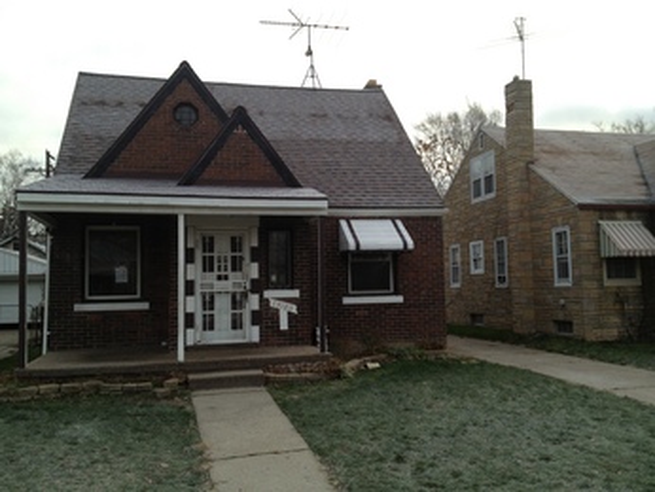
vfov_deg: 40.7
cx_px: 328
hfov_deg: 52.6
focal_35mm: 35
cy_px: 246
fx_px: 663
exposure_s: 1/263
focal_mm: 4.28
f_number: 2.4
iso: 50
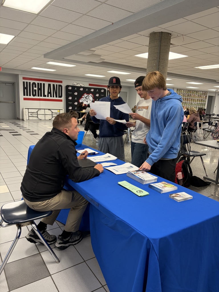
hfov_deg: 53.1
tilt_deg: -12.3
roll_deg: -3.4
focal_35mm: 26
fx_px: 219
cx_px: 110
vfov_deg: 67.3
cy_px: 146
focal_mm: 5.96
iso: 160
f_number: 1.6
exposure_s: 1/60
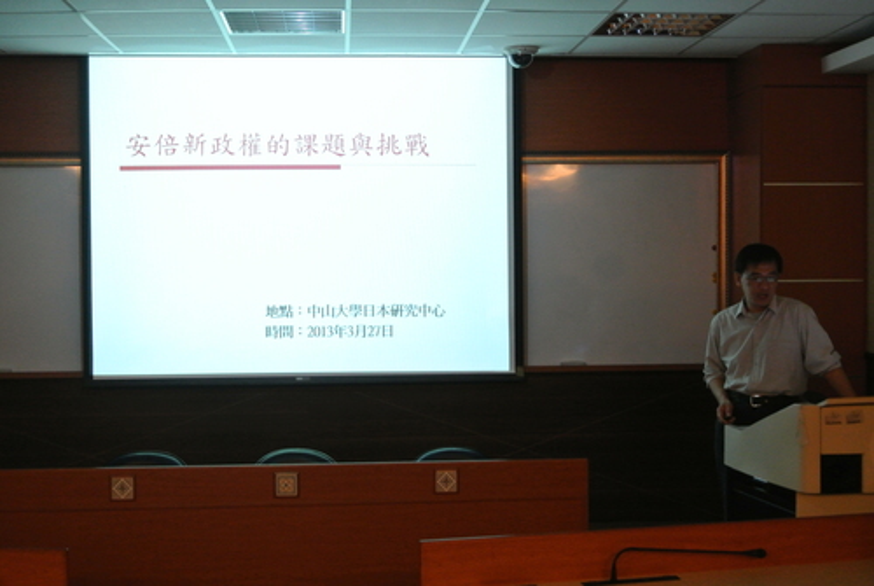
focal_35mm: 52
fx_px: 1264
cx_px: 437
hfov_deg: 38.1
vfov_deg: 26.1
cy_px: 293
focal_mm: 19.6
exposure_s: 1/25
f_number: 4.8
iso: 800
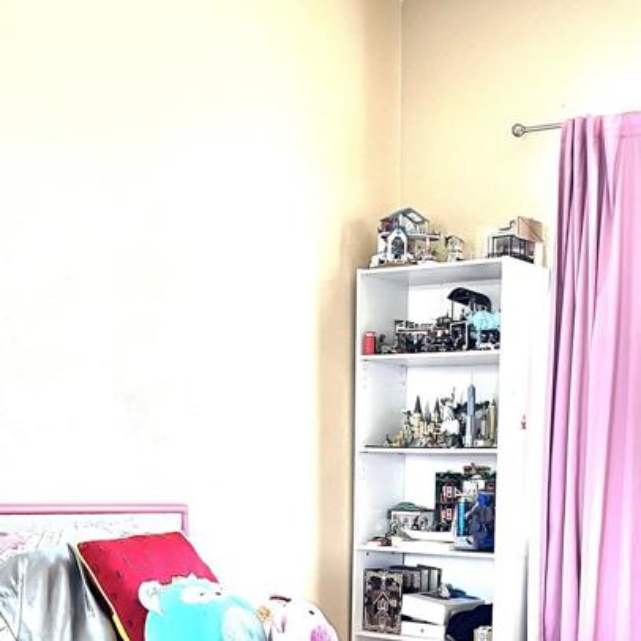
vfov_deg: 28.1
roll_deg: +0.3
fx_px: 1215
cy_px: 608
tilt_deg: -5.9
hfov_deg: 29.2
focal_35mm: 58
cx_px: 466
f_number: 1.6
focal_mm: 5.1
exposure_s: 1/60
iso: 125
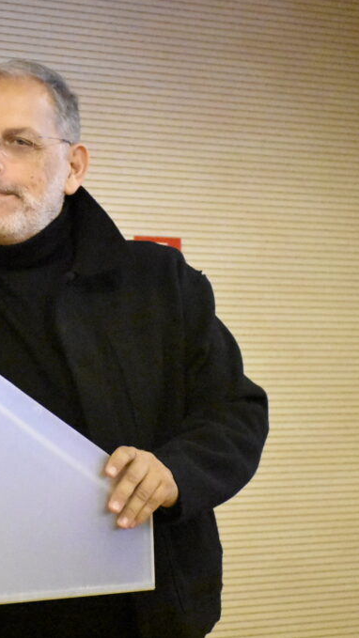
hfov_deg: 7.3
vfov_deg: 13.0
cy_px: 319
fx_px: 2809
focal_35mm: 166
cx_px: -39
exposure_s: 1/250
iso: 25600
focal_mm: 70
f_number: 5
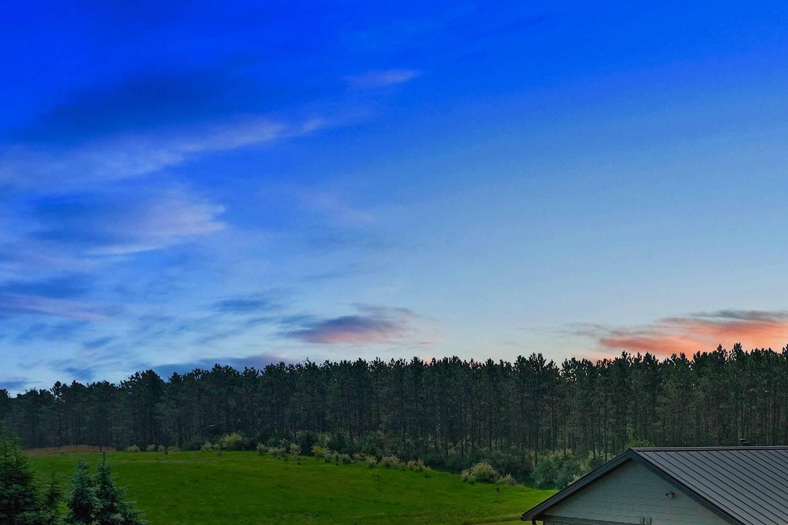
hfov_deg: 38.2
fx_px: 1094
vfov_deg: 25.6
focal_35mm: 50
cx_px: 628
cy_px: 527
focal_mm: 12.29
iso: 200
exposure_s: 1/160
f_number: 2.8
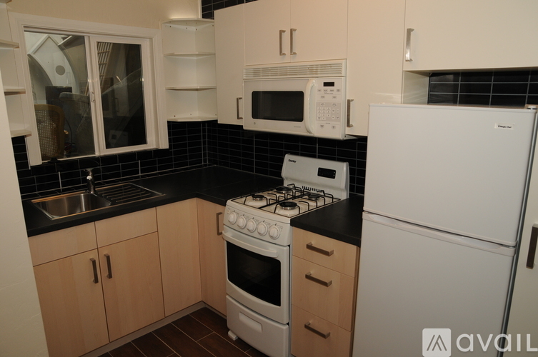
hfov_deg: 41.2
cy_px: 178
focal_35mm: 48
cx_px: 269
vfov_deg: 28.0
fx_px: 716
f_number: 5
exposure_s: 1/60
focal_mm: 32
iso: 320
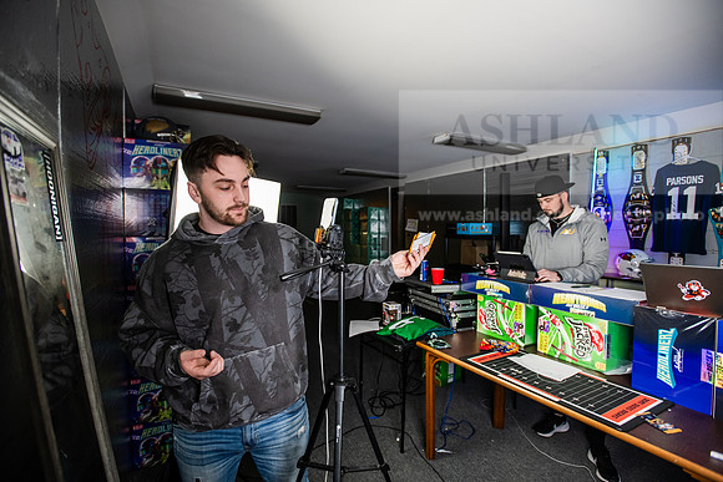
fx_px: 341
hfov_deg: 93.3
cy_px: 241
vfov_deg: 70.5
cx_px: 362
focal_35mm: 17
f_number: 3.5
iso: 1000
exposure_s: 1/125
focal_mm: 17
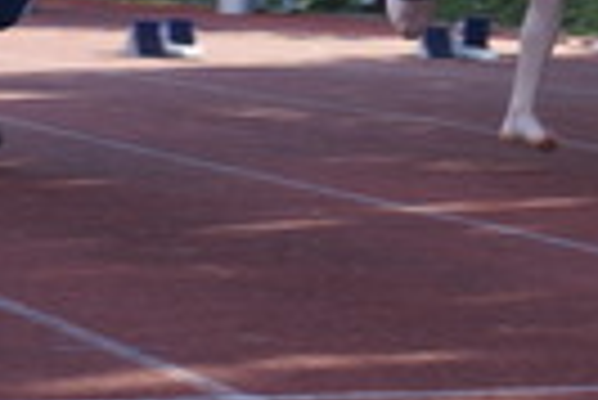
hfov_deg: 9.6
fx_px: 3542
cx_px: 634
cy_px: -49
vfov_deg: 6.4
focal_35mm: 213
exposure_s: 1/125
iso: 160
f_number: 5.6
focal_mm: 35
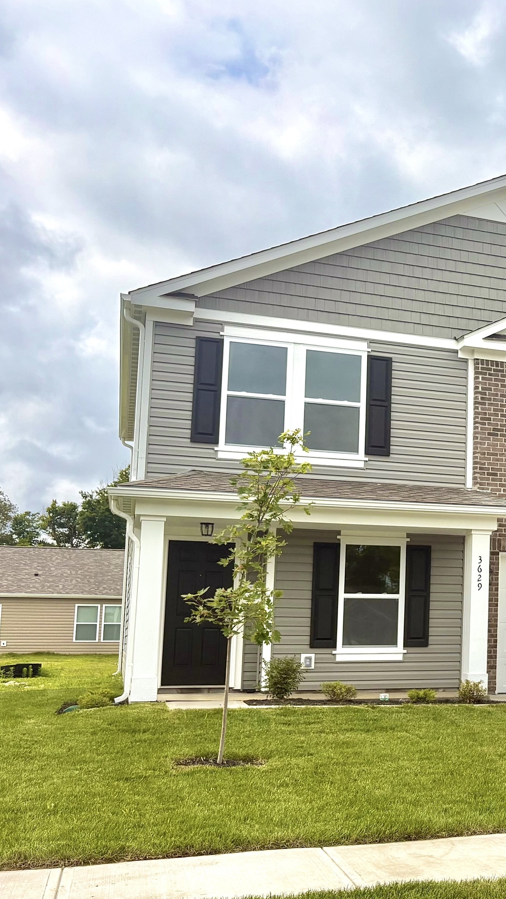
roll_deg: -0.8
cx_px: 629
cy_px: 512
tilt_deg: +7.0
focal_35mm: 46
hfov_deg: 23.4
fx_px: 1097
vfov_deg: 44.5
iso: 50
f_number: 1.6
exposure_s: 1/4950
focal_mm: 5.96
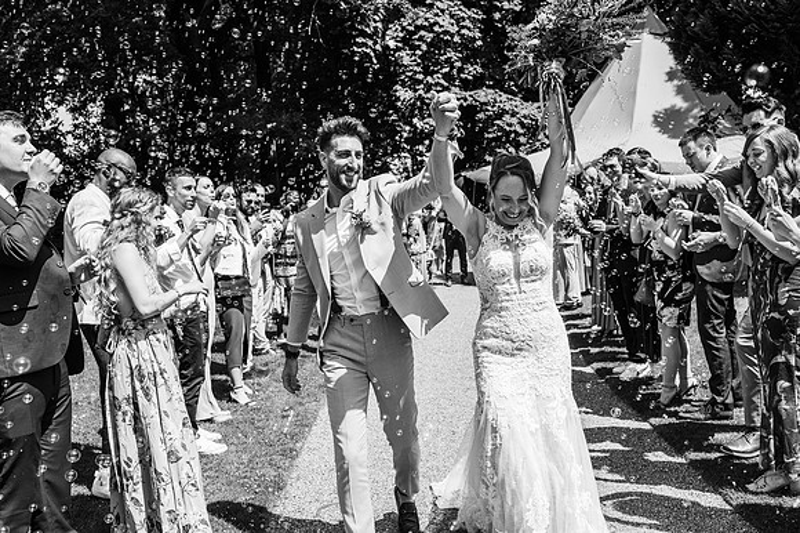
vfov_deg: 37.8
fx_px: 777
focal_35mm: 35
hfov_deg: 54.5
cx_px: 400
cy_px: 266
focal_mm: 35
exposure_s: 1/800
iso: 100
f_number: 4.5
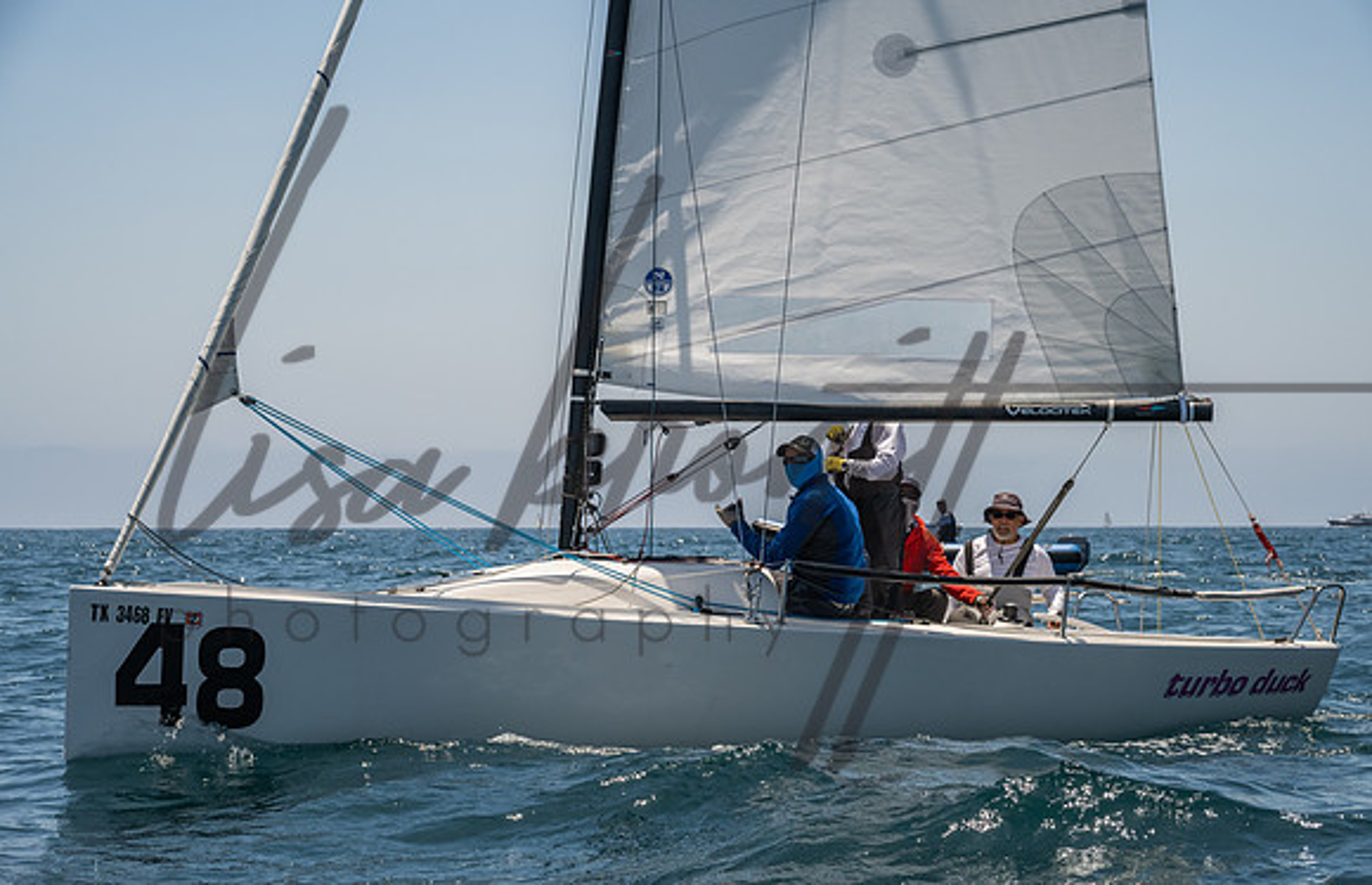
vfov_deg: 17.1
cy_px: 454
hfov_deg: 26.3
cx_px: 706
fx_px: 2937
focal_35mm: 78
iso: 640
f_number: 9
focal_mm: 74
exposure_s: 1/1000
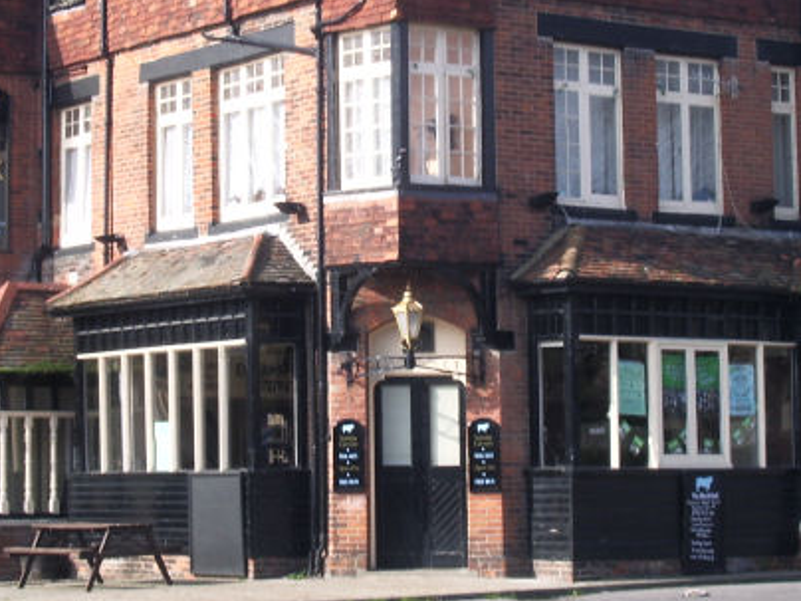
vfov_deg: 12.8
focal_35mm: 115
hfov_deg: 17.1
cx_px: 357
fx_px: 2661
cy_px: 145
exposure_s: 1/125
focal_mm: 10.2
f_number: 5.6
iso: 50
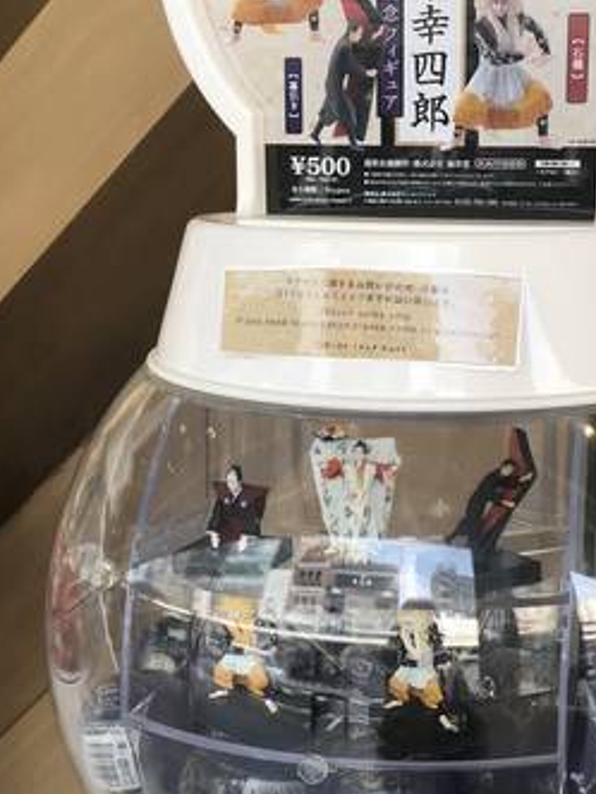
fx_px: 1240
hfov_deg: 26.7
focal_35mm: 54
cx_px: 436
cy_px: 380
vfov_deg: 35.5
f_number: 1.8
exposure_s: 1/204
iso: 20
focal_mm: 3.99
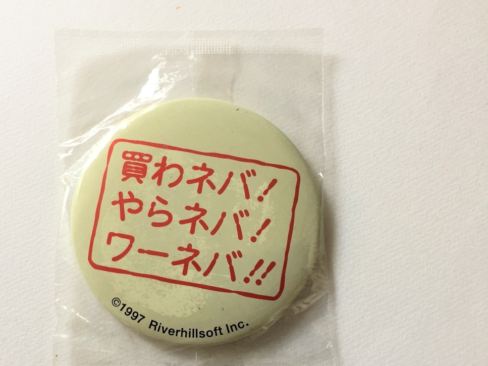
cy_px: 218
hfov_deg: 50.9
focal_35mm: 36
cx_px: 188
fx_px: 507
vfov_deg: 39.5
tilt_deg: -84.3
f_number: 2.2
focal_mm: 4.15
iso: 50
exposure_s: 1/30
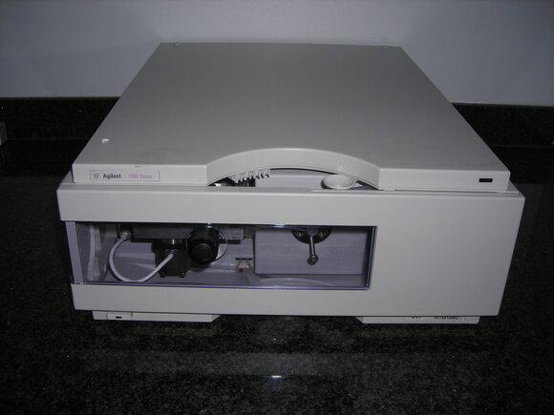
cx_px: 277
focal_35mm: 38
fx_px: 608
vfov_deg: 37.7
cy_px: 208
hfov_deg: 49.0
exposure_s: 1/60.1
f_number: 3.2
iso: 50
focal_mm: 6.3
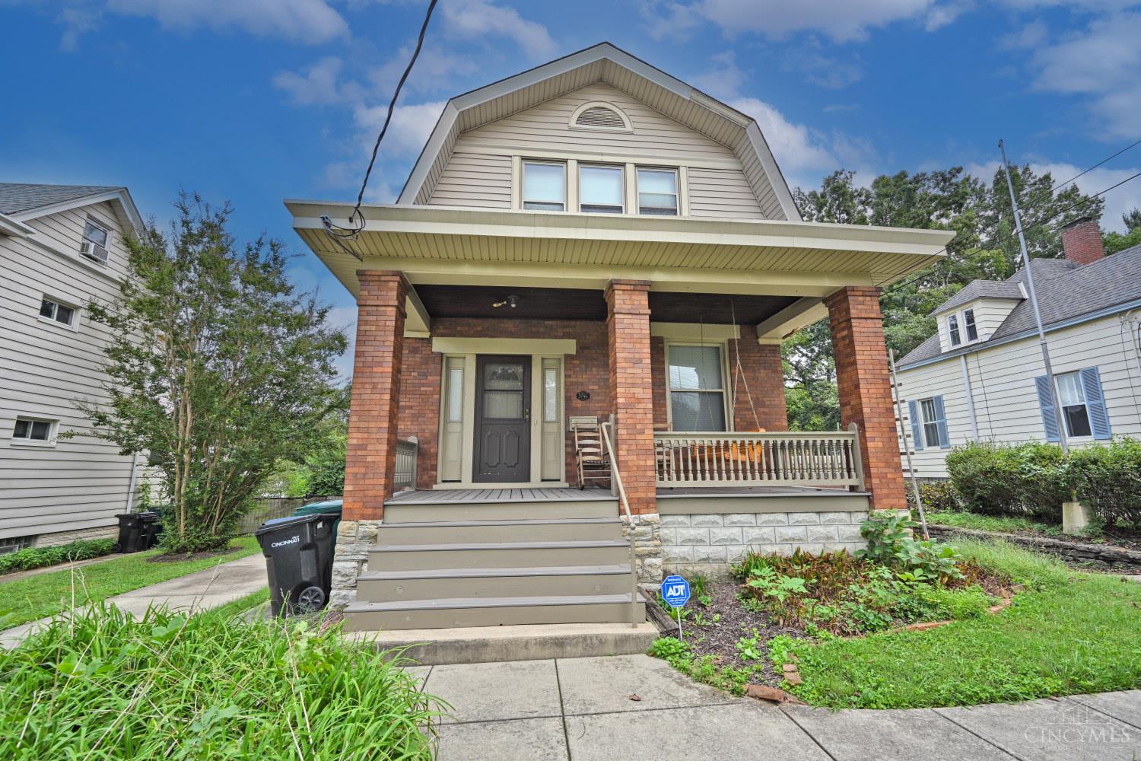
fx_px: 475
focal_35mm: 15
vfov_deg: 77.3
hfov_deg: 100.4
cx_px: 570
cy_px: 380
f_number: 5.6
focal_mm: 15
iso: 140
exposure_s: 1/250
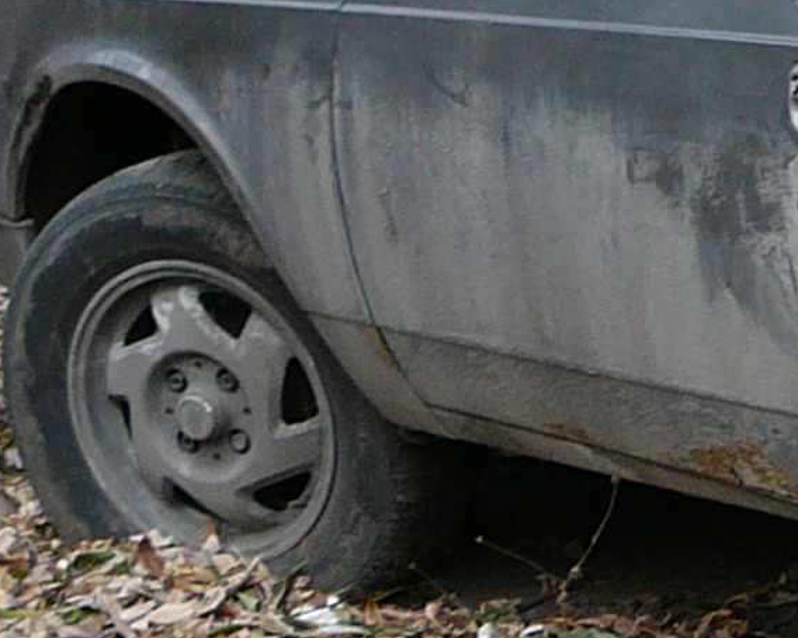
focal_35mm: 154
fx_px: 3636
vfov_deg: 10.0
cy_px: 221
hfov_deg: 11.2
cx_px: 1668
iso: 80
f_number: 2.8
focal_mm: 5.2
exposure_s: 1/80
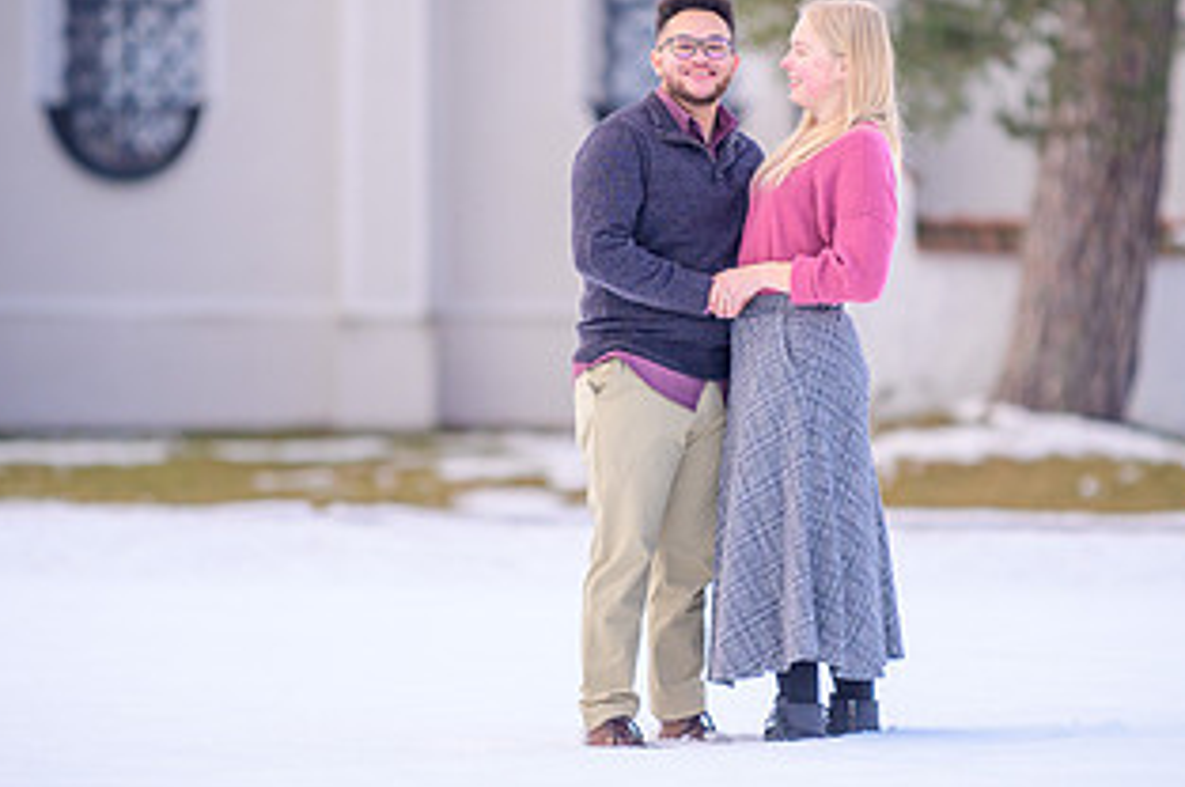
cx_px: 644
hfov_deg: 5.5
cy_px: 318
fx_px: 12396
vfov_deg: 3.6
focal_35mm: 377
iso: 250
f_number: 2.8
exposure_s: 1/400
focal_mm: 200
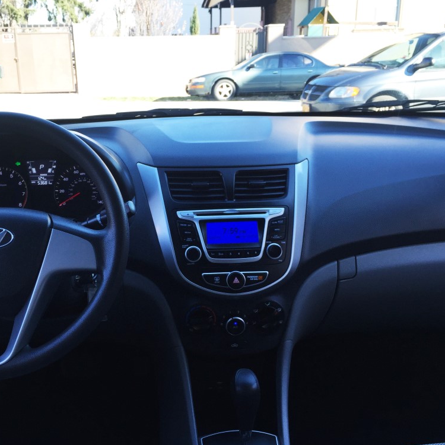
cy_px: 220
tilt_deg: -15.9
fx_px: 509
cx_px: 173
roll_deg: +1.1
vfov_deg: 47.2
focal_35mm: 35
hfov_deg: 46.9
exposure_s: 1/124
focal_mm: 4.15
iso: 32
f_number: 2.2
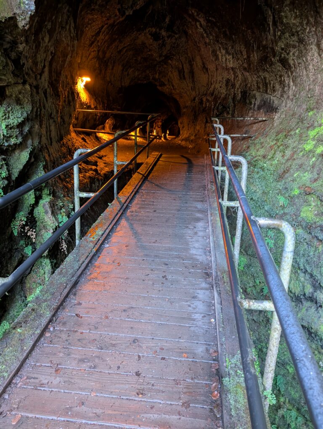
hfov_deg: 56.9
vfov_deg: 71.5
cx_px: 162
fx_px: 298
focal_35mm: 24
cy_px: 214
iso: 699
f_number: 1.68
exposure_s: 1/25.9
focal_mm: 6.9
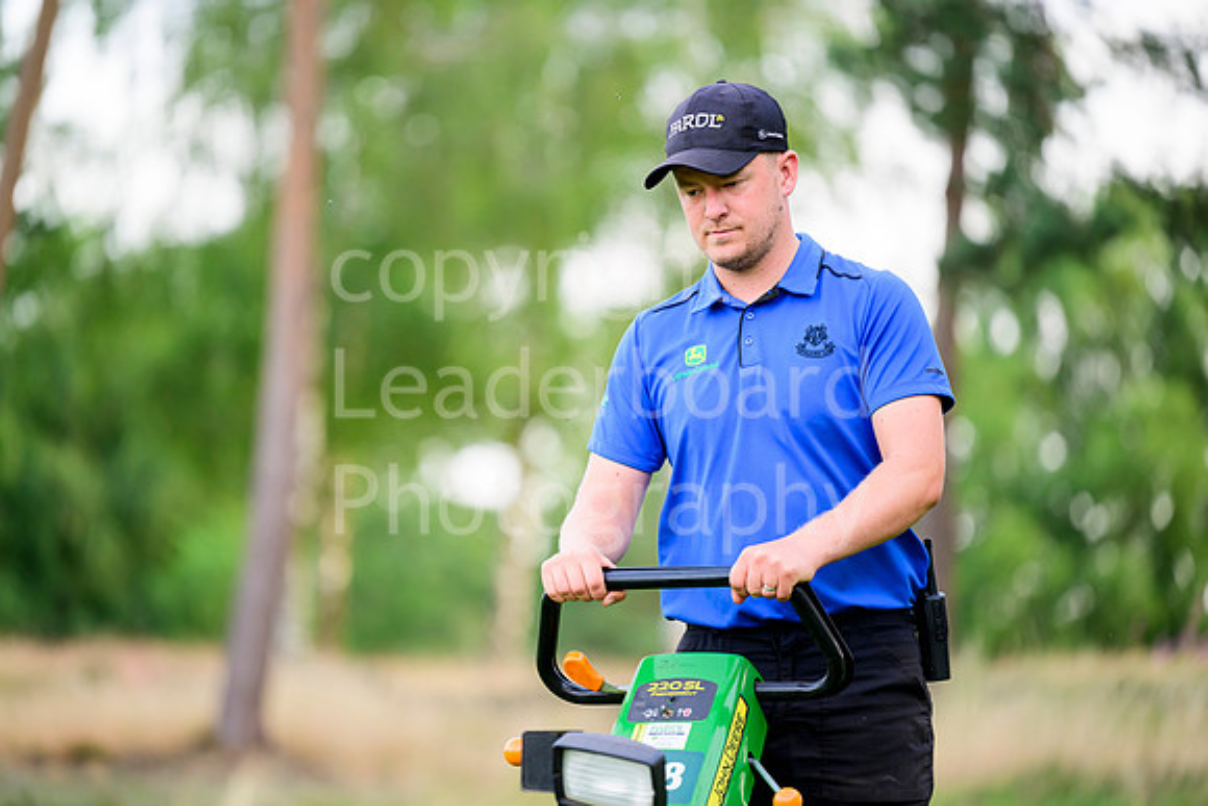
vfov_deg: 7.6
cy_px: 403
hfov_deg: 11.4
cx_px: 604
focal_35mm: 180
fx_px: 6041
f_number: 2.8
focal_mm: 180
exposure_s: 1/640
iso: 640
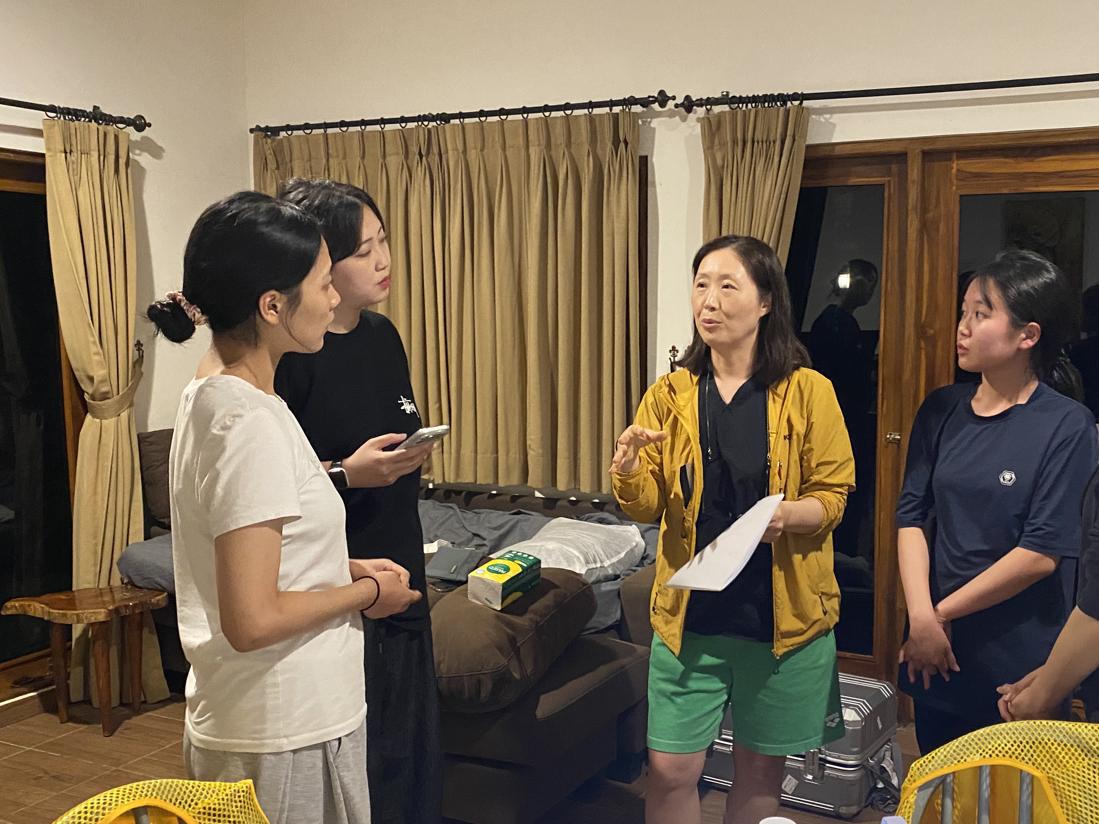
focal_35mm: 35
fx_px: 1111
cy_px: 460
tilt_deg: -7.4
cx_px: 644
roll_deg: +0.6
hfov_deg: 52.4
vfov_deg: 40.6
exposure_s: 1/25
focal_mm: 4.25
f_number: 1.8
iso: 640
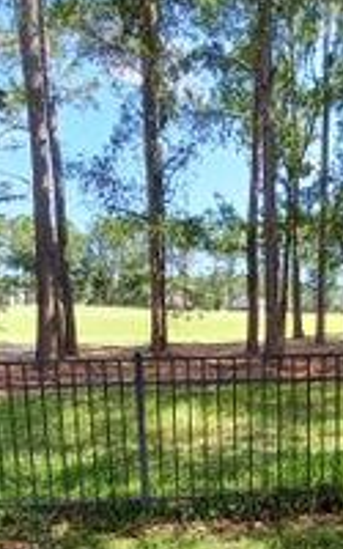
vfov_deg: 55.5
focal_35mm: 33
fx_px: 494
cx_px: 272
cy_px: 409
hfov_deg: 37.1
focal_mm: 1.42
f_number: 2.2
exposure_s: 1/224
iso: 40
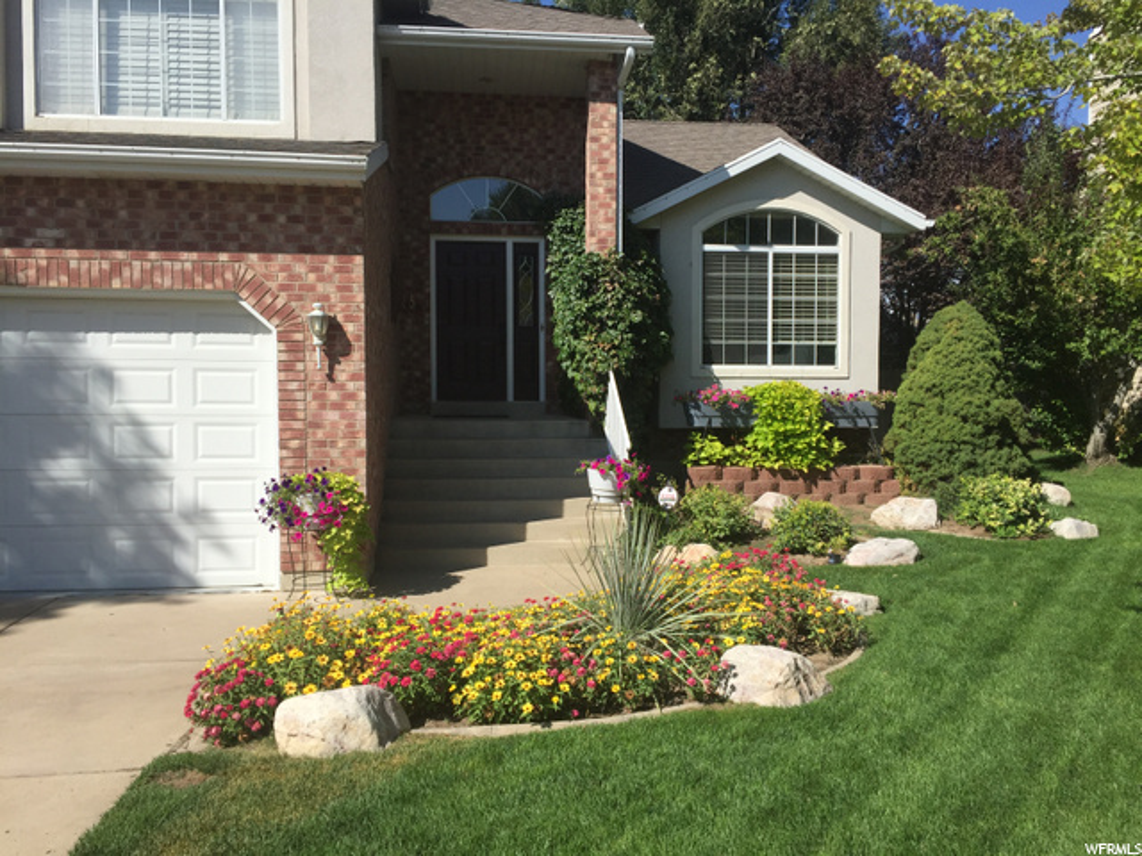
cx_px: 571
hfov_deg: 61.7
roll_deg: -0.4
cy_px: 428
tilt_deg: -1.0
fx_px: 957
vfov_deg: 48.2
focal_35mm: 29
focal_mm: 4.15
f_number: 2.2
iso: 32
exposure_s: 1/2639
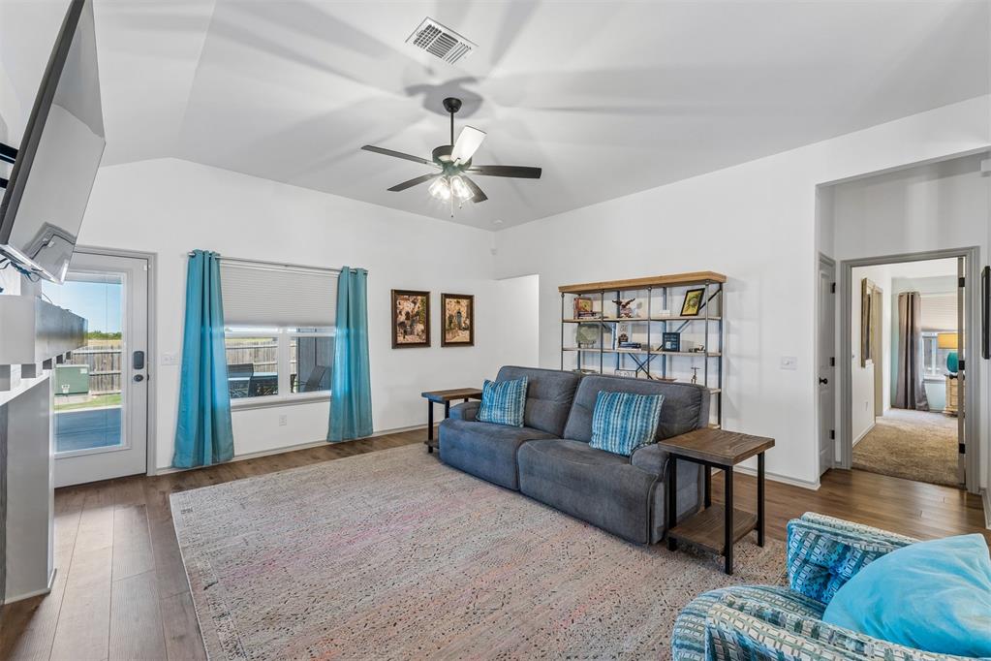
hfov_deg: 100.4
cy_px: 330
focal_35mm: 15
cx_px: 496
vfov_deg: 77.3
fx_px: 413
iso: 200
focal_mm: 10
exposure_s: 1/30
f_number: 8
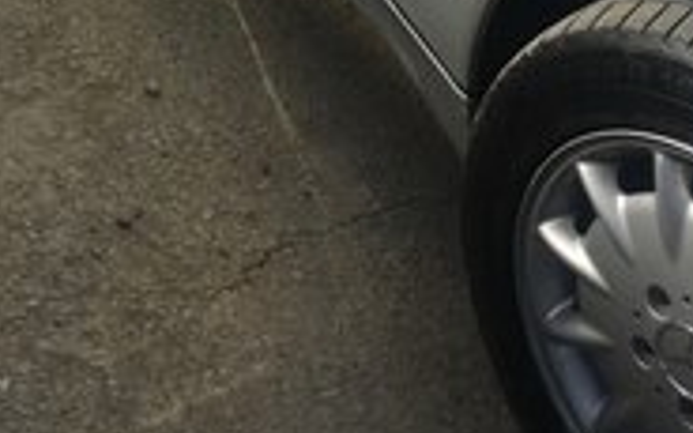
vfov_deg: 14.2
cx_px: 305
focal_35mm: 83
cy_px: -297
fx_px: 1568
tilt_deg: -22.9
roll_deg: -8.1
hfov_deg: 24.9
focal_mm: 4.15
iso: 25
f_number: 2.2
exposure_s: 1/3344
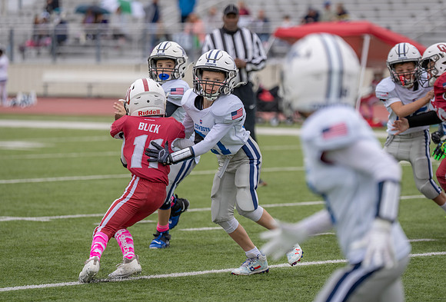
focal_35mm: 201
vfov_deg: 6.9
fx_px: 2498
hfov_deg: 10.2
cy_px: 158
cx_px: 248
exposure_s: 1/1250
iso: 200
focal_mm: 149
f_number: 2.8
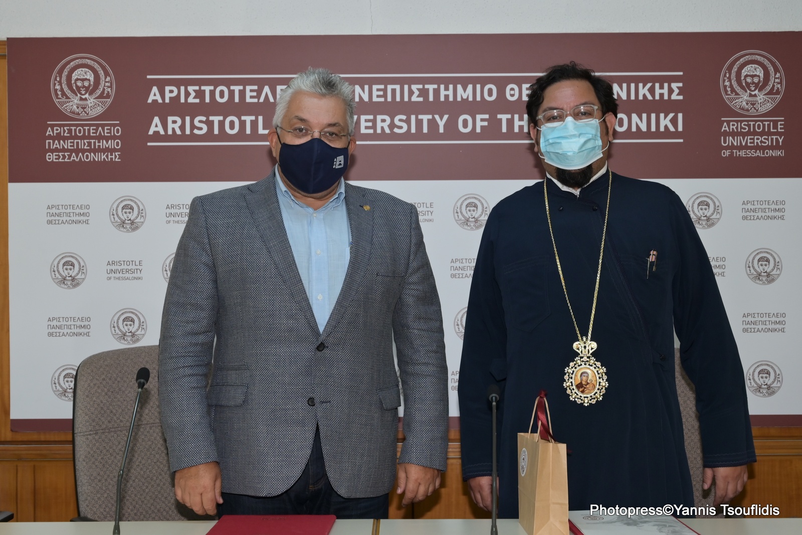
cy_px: 268
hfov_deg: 36.3
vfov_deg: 24.6
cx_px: 401
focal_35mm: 55
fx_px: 1225
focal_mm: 55
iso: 1250
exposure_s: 1/125
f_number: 6.3
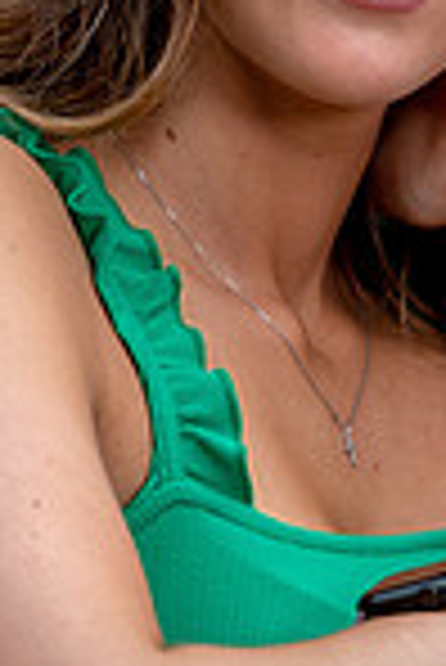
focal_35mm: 365
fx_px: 6767
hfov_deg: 3.8
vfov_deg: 5.6
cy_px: 194
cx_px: 374
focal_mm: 120
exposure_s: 1/250
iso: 100
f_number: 4
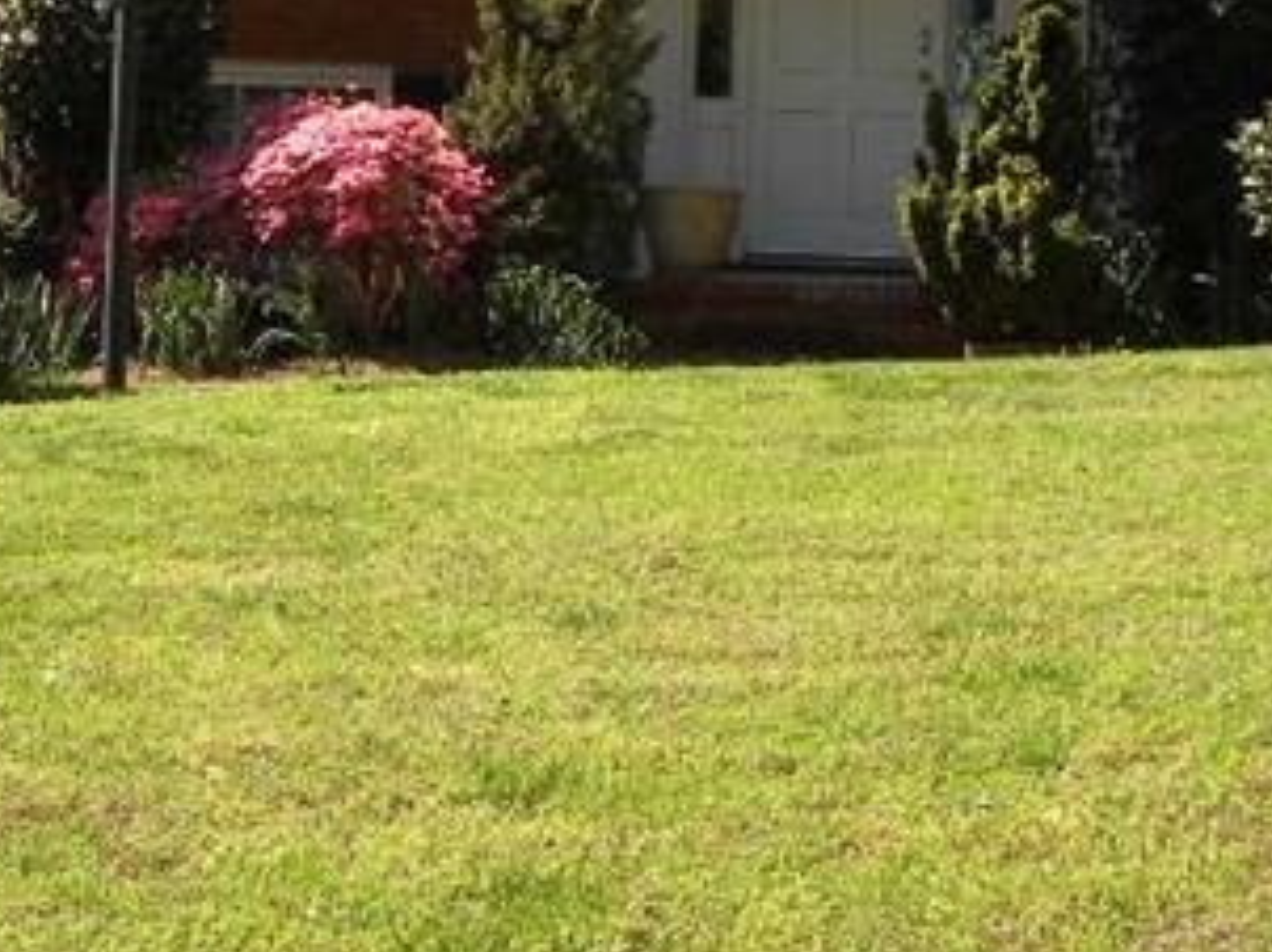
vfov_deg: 13.1
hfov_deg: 17.6
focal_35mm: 112
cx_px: 611
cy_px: 131
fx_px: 4112
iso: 64
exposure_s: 1/209
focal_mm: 5.9
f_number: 4.5
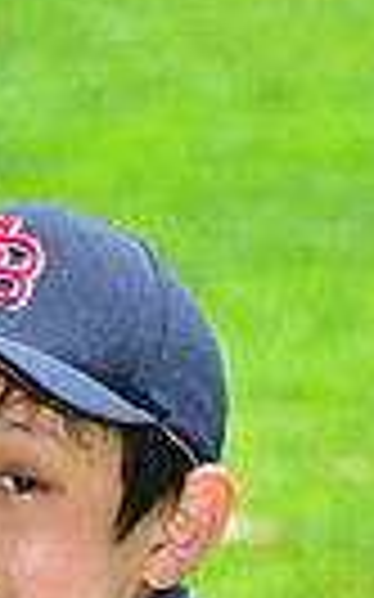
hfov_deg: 2.2
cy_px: 800
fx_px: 9812
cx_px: 43
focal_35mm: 601
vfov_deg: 3.5
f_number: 8
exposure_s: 1/200
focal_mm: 135
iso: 200
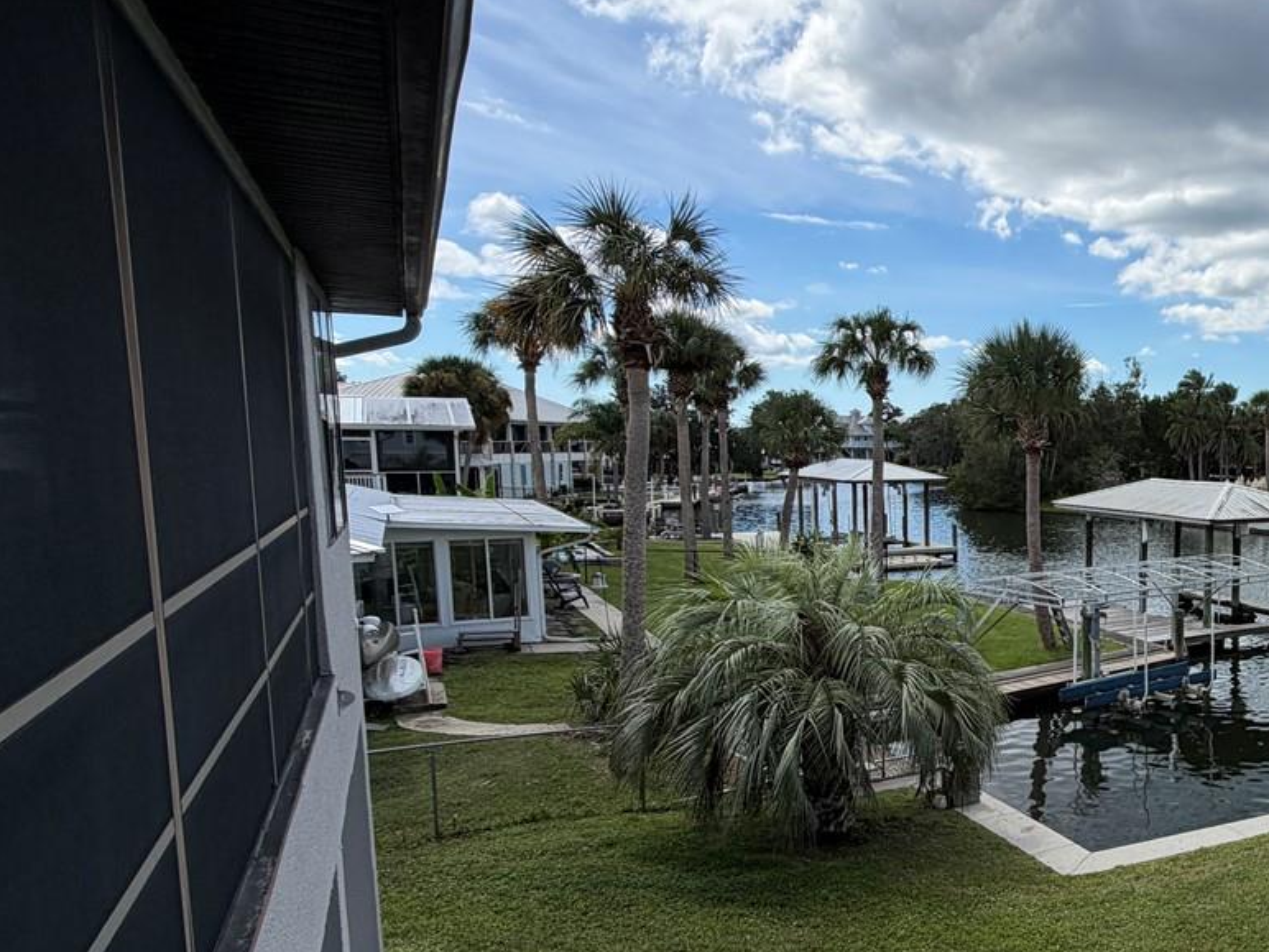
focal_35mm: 29
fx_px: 1063
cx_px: 1231
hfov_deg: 51.2
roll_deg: -2.1
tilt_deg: -3.8
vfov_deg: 48.0
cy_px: 559
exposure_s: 1/1087
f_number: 2.2
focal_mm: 2.22
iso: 20
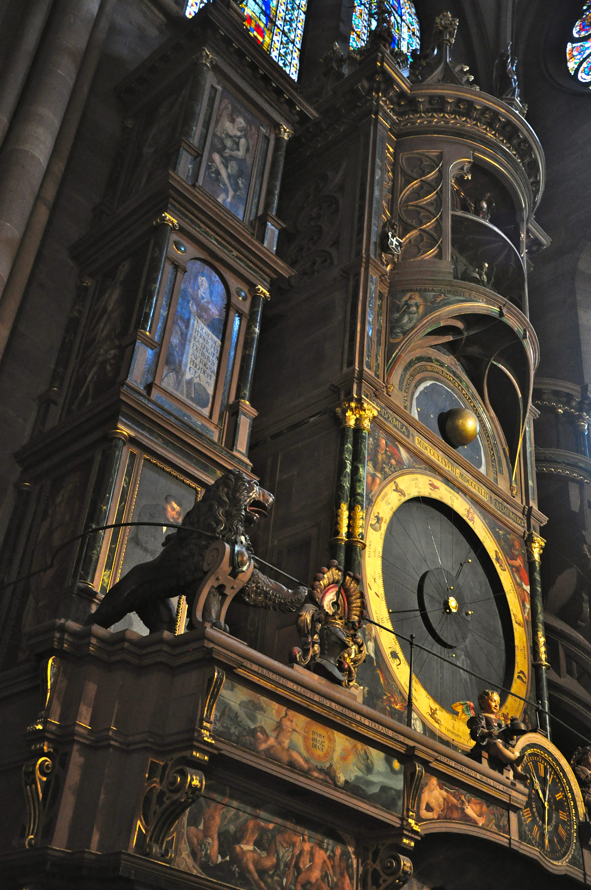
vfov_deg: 49.6
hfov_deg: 34.1
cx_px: 296
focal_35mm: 39
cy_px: 445
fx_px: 963
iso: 1600
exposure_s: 1/40
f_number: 4
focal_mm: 26
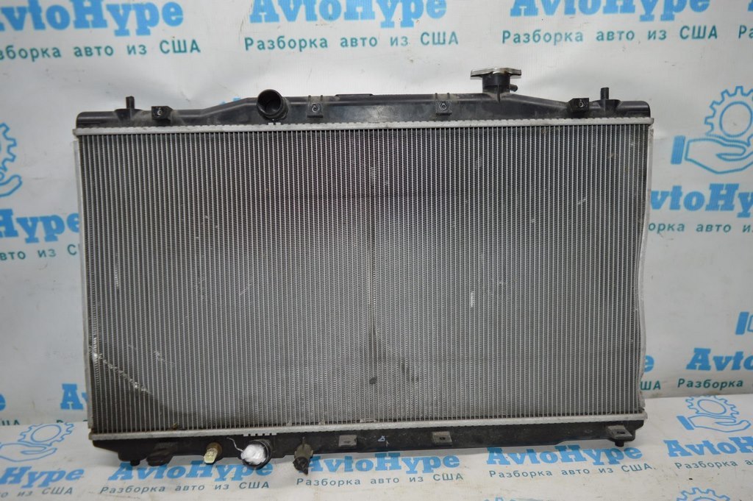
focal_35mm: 30
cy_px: 250
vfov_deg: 43.5
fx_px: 627
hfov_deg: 62.0
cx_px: 376
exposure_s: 1/100
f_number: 4
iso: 400
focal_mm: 20
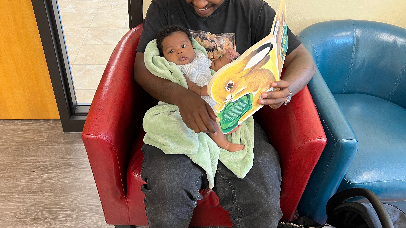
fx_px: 312
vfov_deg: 39.7
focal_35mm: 29
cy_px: 76
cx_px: 206
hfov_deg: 66.1
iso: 100
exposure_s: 1/60
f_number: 1.5
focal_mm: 5.7
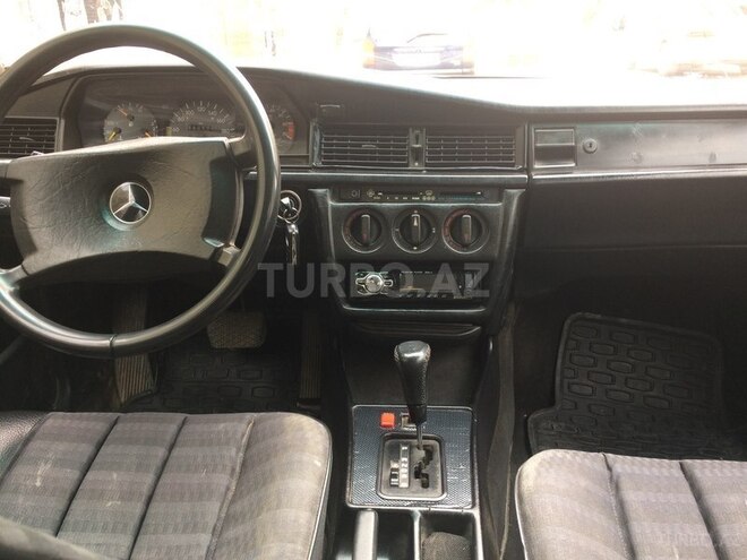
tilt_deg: -21.1
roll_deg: +0.0
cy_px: 280
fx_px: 626
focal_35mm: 29
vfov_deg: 48.2
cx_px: 374
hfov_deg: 61.7
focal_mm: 4.15
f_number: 2.2
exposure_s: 1/50
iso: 32
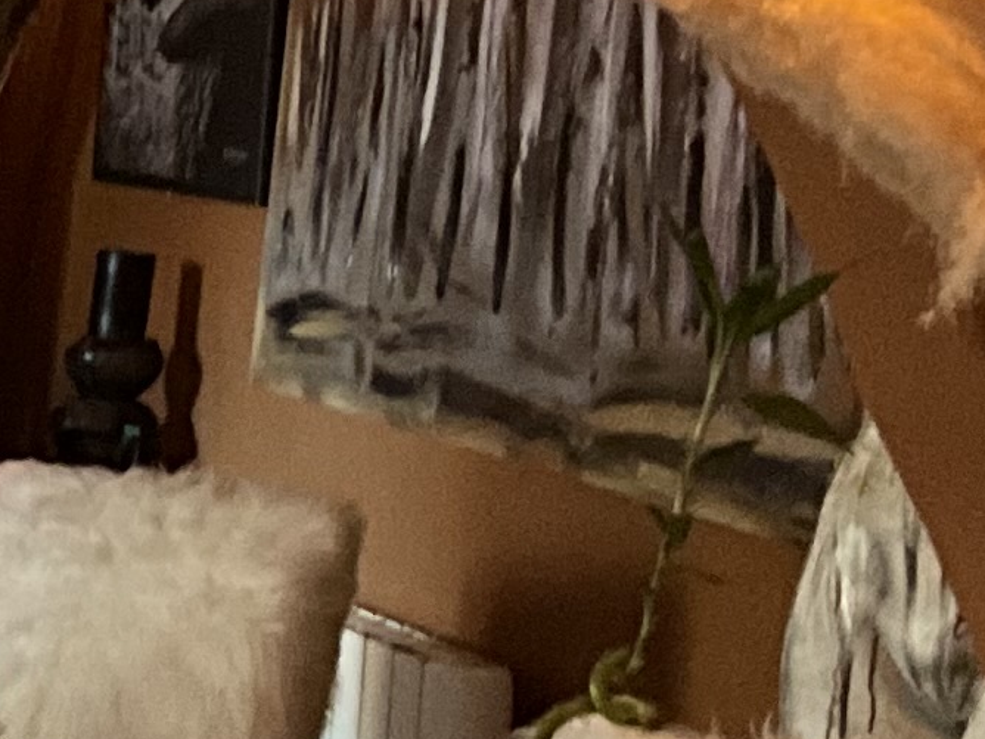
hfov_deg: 10.0
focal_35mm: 175
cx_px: -1345
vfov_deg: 8.4
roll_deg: -1.8
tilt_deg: -10.3
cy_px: 746
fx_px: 4980
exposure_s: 1/43
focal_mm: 3
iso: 320
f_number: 1.8
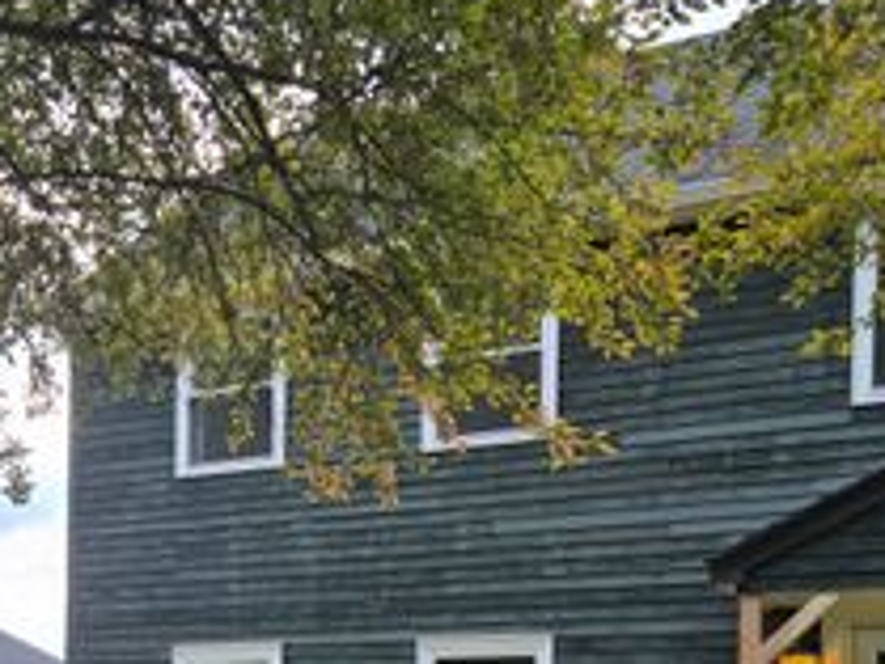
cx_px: 136
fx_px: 1407
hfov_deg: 33.5
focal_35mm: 55
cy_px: 730
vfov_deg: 24.8
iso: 25
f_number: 1.8
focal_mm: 5.4
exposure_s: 1/458
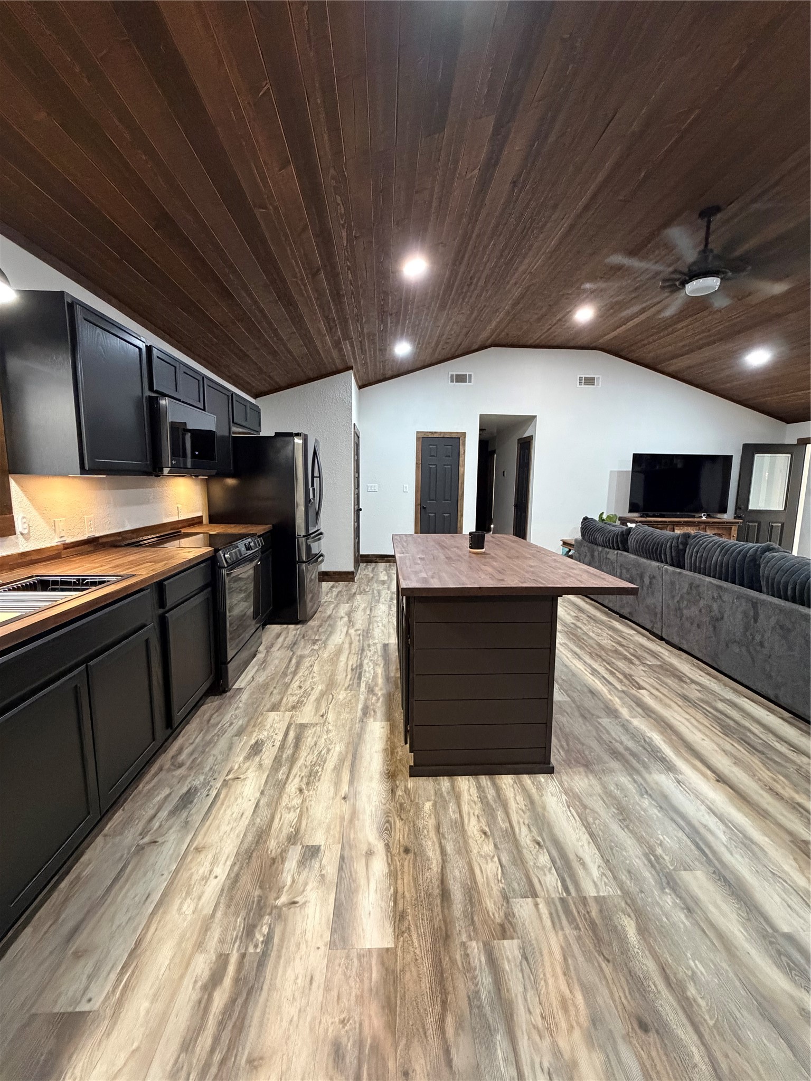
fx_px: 437
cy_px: 540
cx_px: 406
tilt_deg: -7.5
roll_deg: -1.3
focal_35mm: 14
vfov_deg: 102.1
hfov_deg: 85.7
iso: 800
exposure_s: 1/60
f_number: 2.2
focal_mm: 2.22
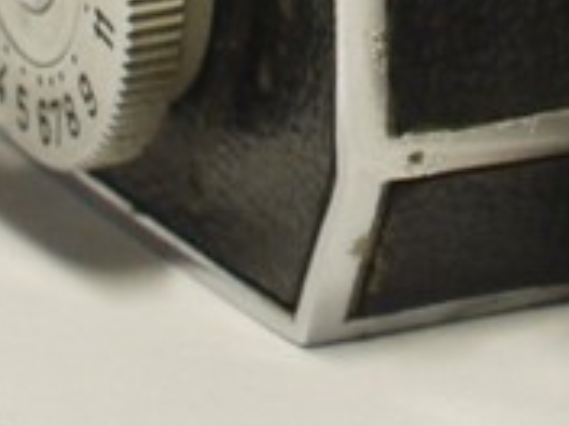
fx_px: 6739
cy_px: -739
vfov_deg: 3.6
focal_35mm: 410
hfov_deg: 4.8
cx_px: 938
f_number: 8
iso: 400
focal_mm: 30
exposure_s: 1/10
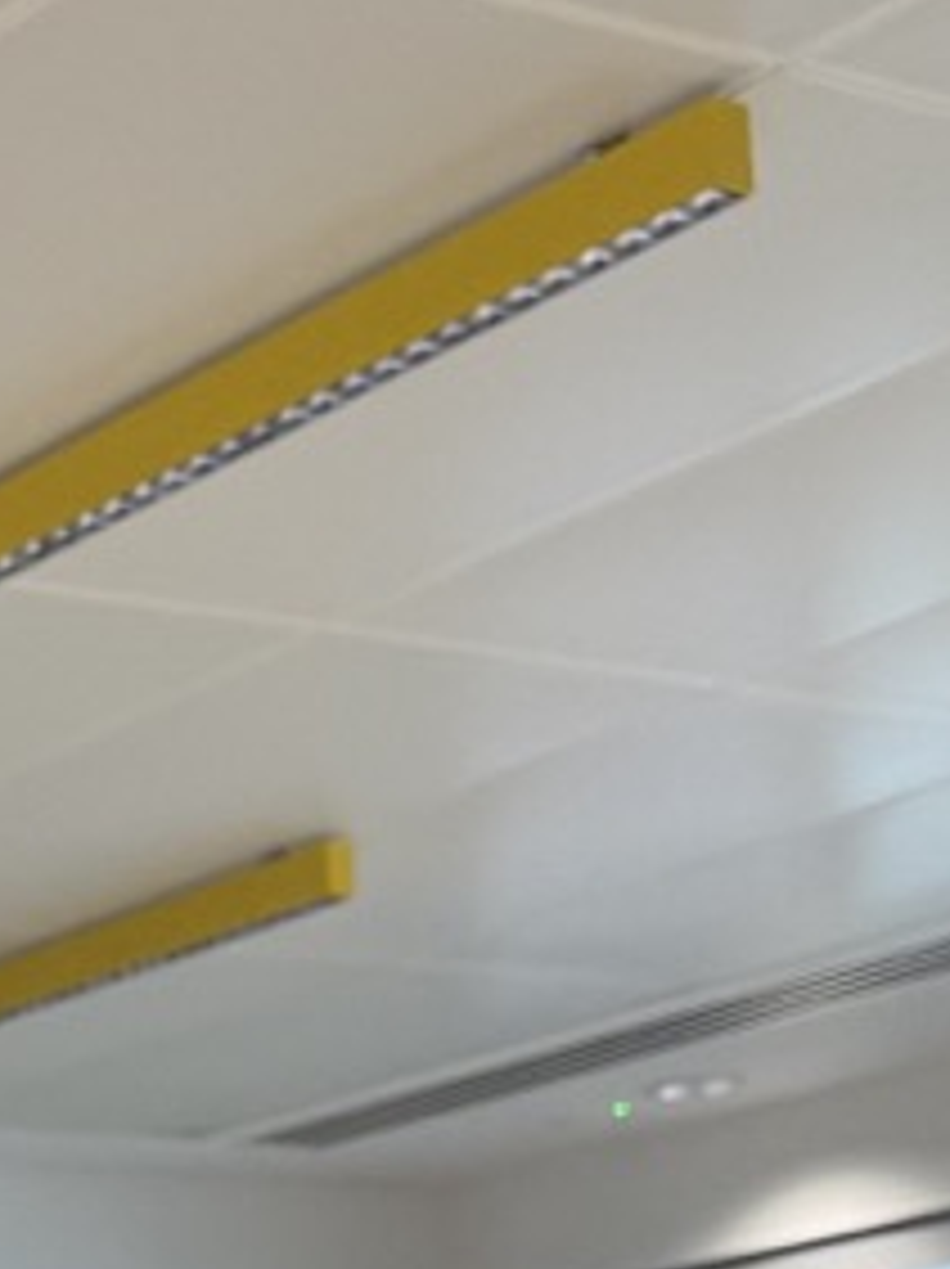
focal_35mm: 109
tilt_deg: +2.2
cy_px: 1678
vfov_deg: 16.9
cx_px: -621
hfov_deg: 12.6
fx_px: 3995
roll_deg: +3.0
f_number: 1.78
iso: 50
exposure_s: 1/120
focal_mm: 6.76
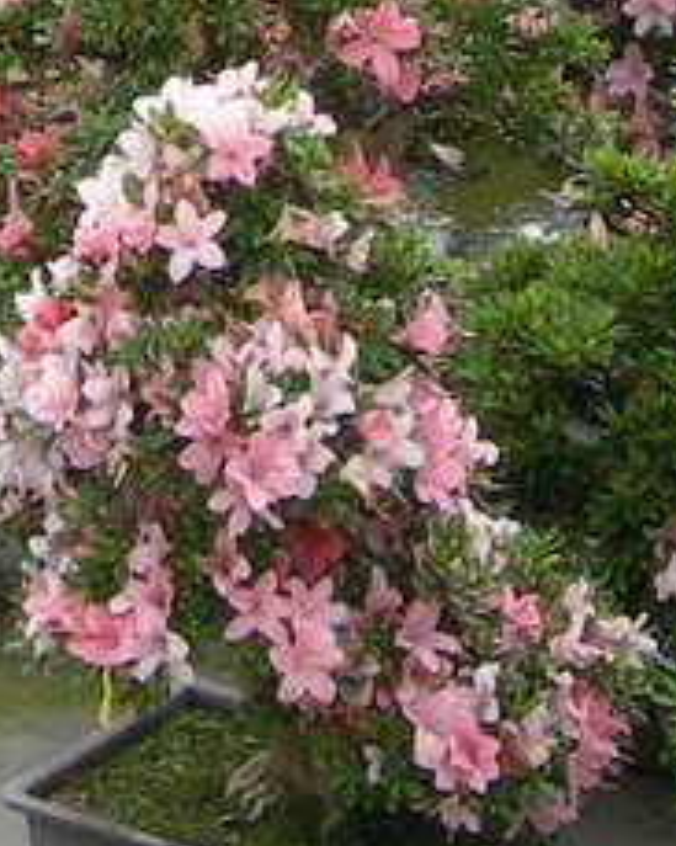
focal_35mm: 166
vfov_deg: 11.4
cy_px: -211
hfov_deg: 9.2
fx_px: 4154
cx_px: -96
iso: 50
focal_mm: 7.8
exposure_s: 1/202
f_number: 2.8
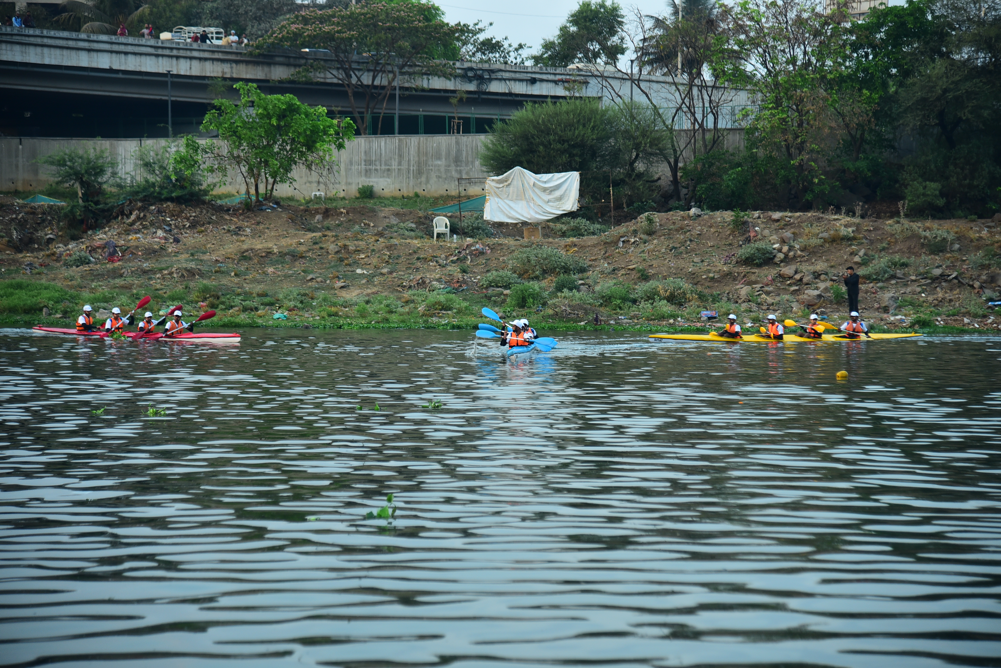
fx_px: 2558
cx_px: 500
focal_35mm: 92
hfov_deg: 22.1
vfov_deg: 14.9
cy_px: 334
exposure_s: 1/125
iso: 640
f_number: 4
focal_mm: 92
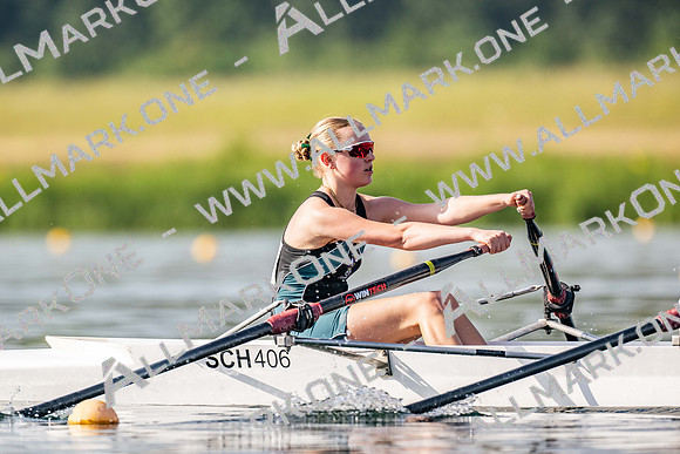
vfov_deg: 2.3
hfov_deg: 3.4
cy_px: 227
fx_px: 11335
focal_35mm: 600
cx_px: 340
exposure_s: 1/2500
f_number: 5.6
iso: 280
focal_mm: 600
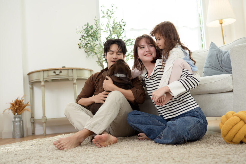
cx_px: 123
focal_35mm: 40
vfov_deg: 33.3
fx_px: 273
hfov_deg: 48.5
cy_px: 82
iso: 320
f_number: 2.8
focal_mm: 40
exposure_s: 1/400
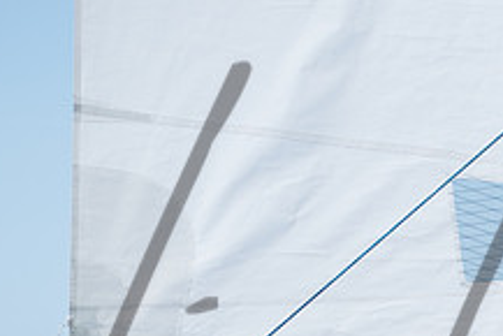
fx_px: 4628
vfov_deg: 4.1
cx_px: 582
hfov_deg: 6.2
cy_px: 393
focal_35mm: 331
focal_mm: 82
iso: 200
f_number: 6.3
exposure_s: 1/640
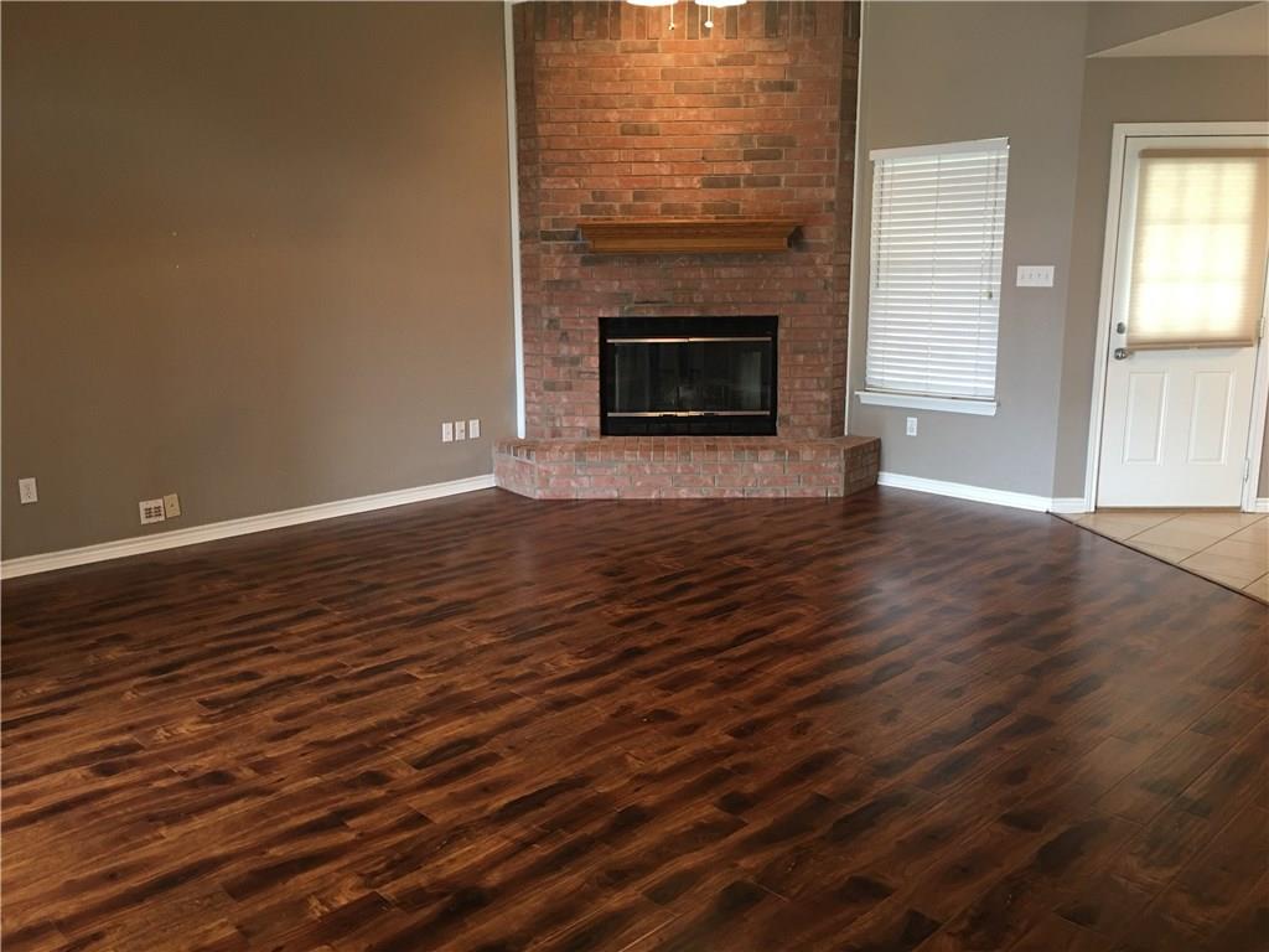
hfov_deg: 61.7
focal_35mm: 29
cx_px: 634
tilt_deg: -9.6
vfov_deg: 48.2
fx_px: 1063
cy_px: 476
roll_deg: +0.3
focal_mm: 4.15
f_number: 2.2
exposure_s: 1/15
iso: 50
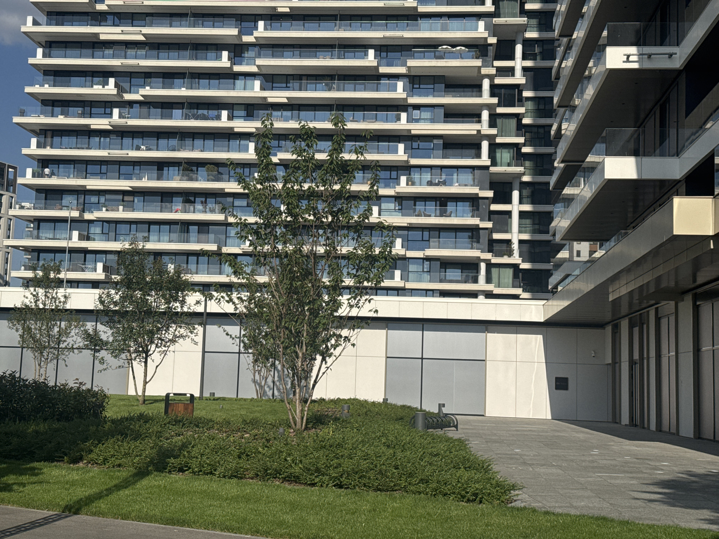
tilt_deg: +6.8
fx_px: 997
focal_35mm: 48
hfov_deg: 39.7
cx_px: 360
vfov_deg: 30.3
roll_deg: -1.7
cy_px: 270
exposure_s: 1/9009
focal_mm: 6.76
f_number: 1.78
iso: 64
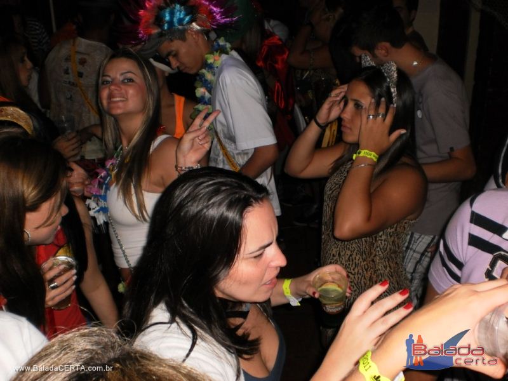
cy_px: 190
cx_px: 254
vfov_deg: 39.7
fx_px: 528
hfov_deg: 51.4
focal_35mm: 36
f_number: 3.1
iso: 125
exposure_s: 1/30
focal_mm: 6.3
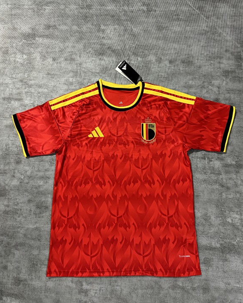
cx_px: 124
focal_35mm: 26
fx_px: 234
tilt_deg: -77.3
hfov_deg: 54.9
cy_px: 155
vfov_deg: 66.0
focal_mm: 6.76
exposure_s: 1/50
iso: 400
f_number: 1.78
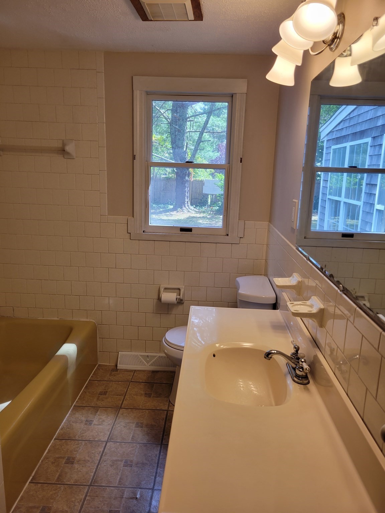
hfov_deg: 53.1
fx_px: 386
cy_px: 256
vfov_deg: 67.3
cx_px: 192
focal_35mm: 26
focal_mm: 5.4
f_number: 1.8
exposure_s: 1/120
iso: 64
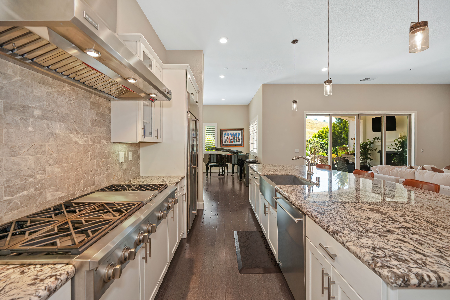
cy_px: 150
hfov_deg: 104.3
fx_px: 175
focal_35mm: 14
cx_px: 225
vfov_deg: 81.2
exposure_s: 1/60
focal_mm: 14
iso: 640
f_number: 6.3
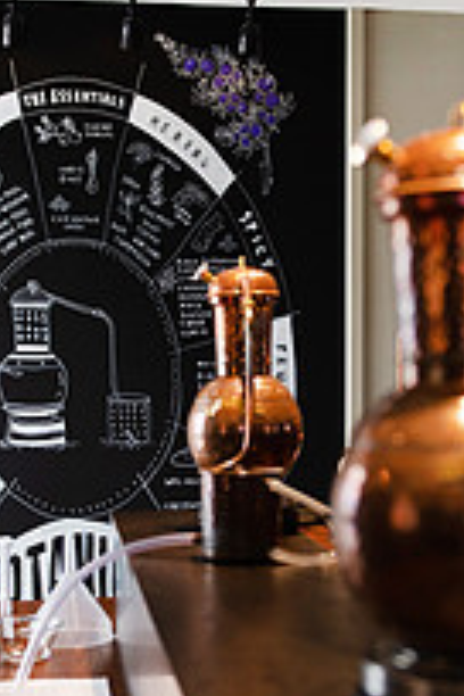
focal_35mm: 64
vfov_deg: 31.3
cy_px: 423
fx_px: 1237
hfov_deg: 21.2
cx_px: 222
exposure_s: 1/250
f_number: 2.8
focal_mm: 29
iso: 320
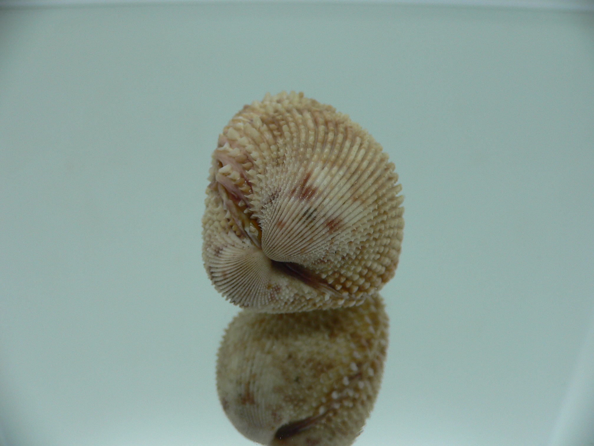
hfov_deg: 52.6
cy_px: 223
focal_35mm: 35
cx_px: 297
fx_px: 601
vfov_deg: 40.7
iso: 80
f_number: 2.8
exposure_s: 1/60
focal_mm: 4.6
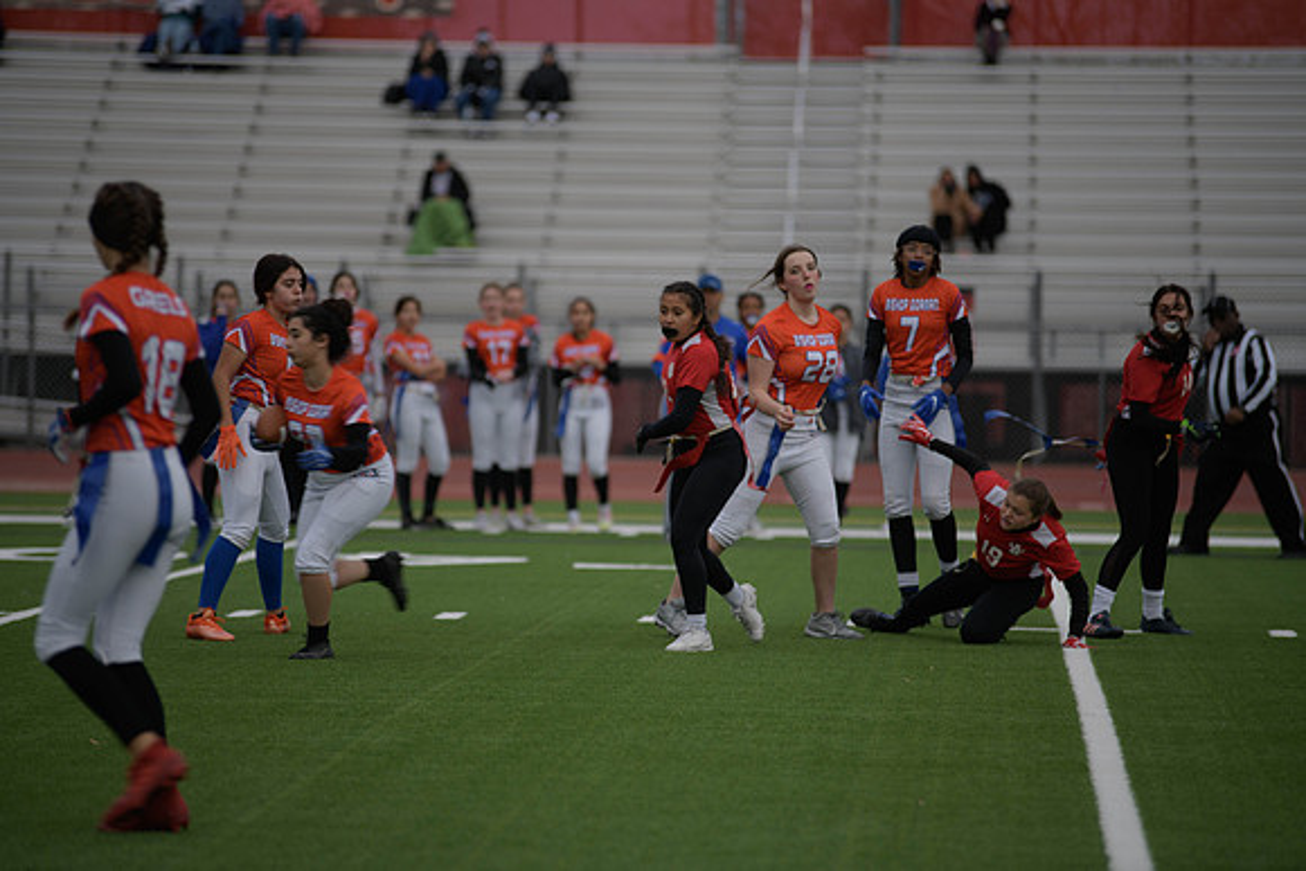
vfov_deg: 6.9
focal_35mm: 200
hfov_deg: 10.3
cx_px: 653
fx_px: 7257
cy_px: 436
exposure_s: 1/200
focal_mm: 200
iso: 80
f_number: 2.8
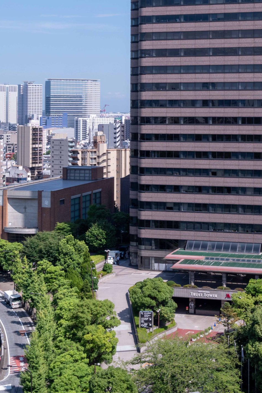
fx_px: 687
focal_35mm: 63
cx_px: 225
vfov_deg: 31.2
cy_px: 88
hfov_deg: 21.2
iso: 400
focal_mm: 35
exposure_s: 1/400
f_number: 13
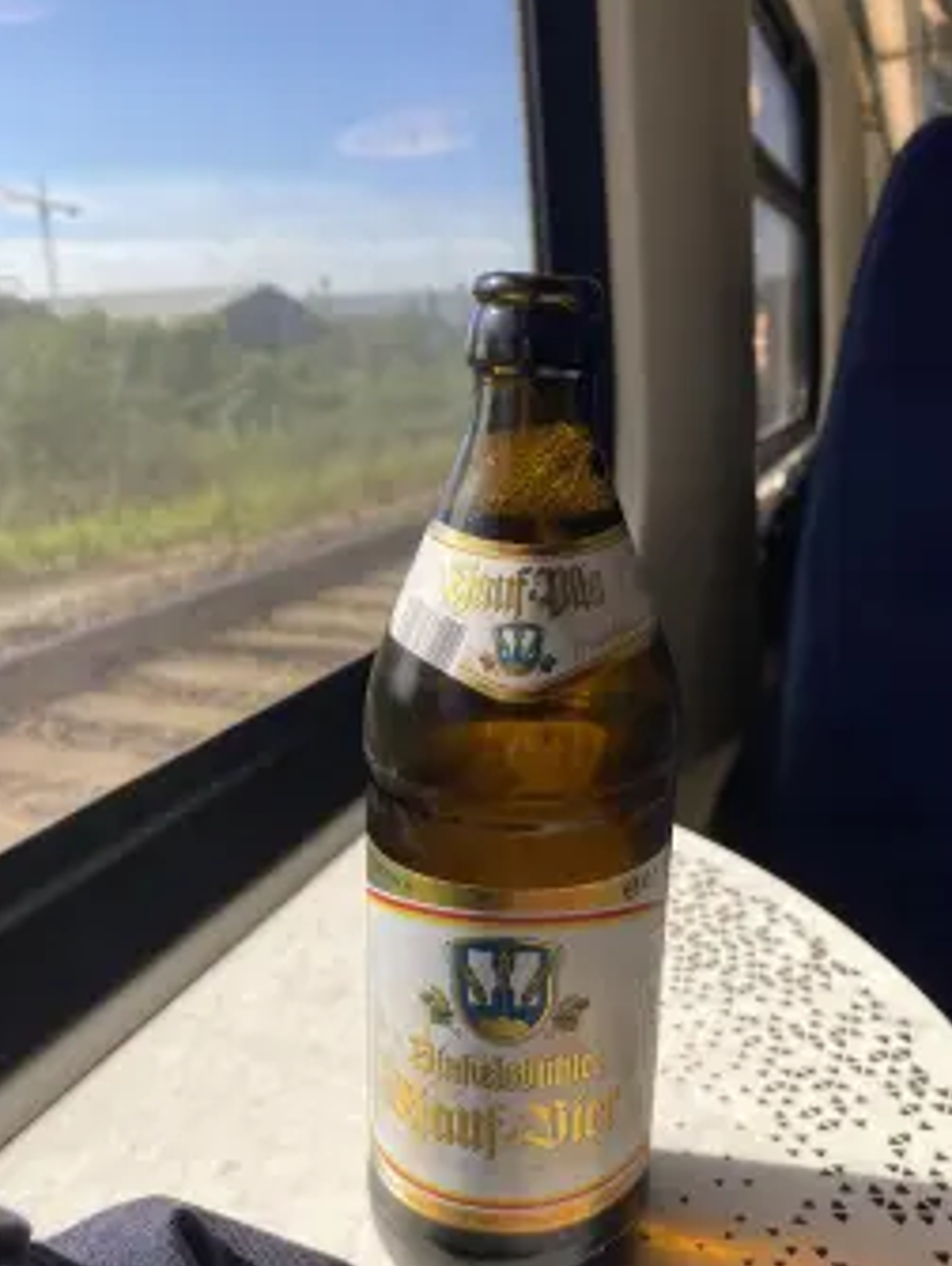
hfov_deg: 45.4
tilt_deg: -15.9
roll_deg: +0.5
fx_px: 1135
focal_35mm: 31
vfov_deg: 58.2
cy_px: 692
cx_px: 552
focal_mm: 4.25
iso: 32
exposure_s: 1/647
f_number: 1.8
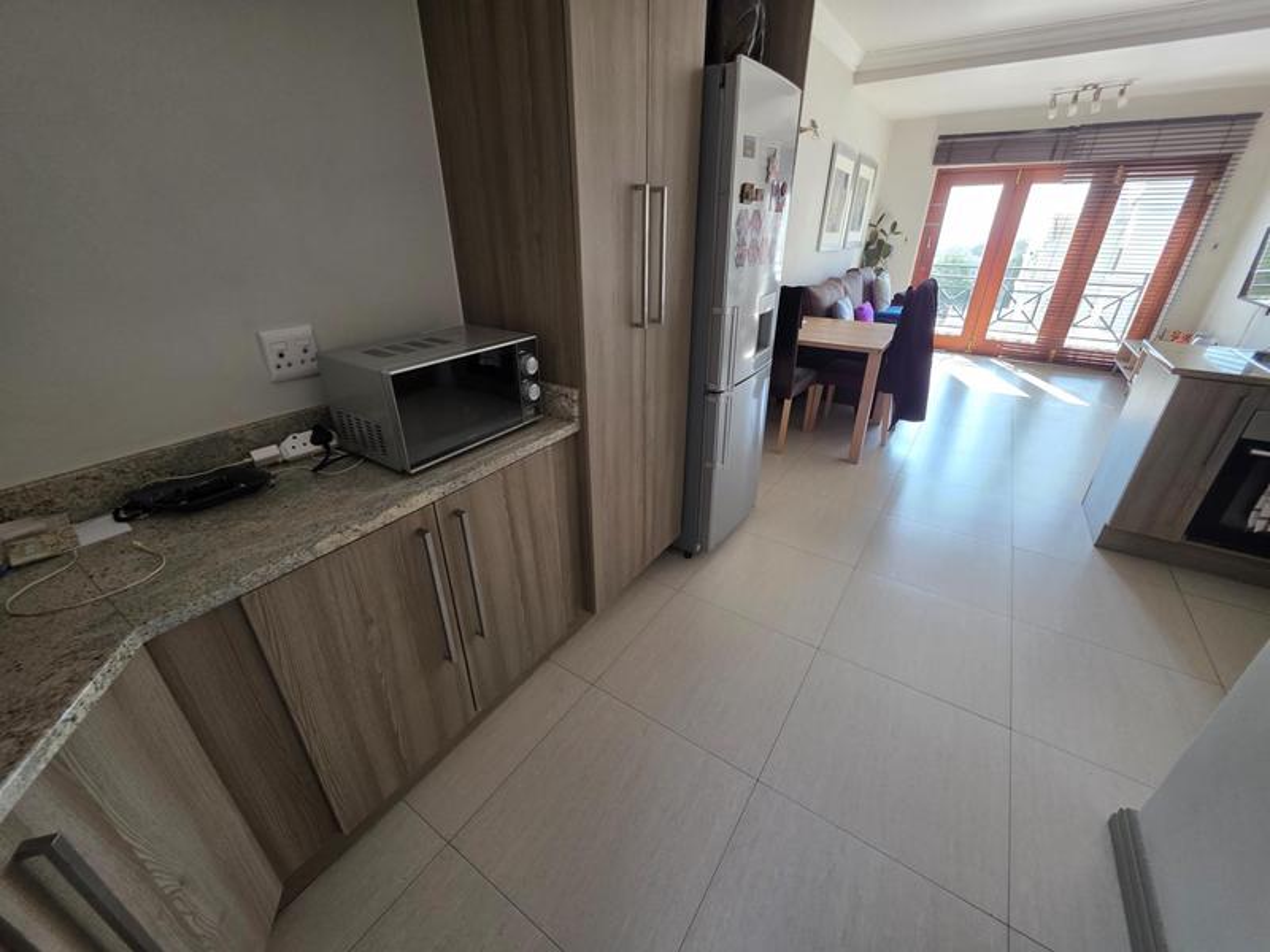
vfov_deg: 89.9
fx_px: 477
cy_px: 476
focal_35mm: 13
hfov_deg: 106.2
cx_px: 635
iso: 100
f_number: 1.9
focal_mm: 2.2
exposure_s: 1/100
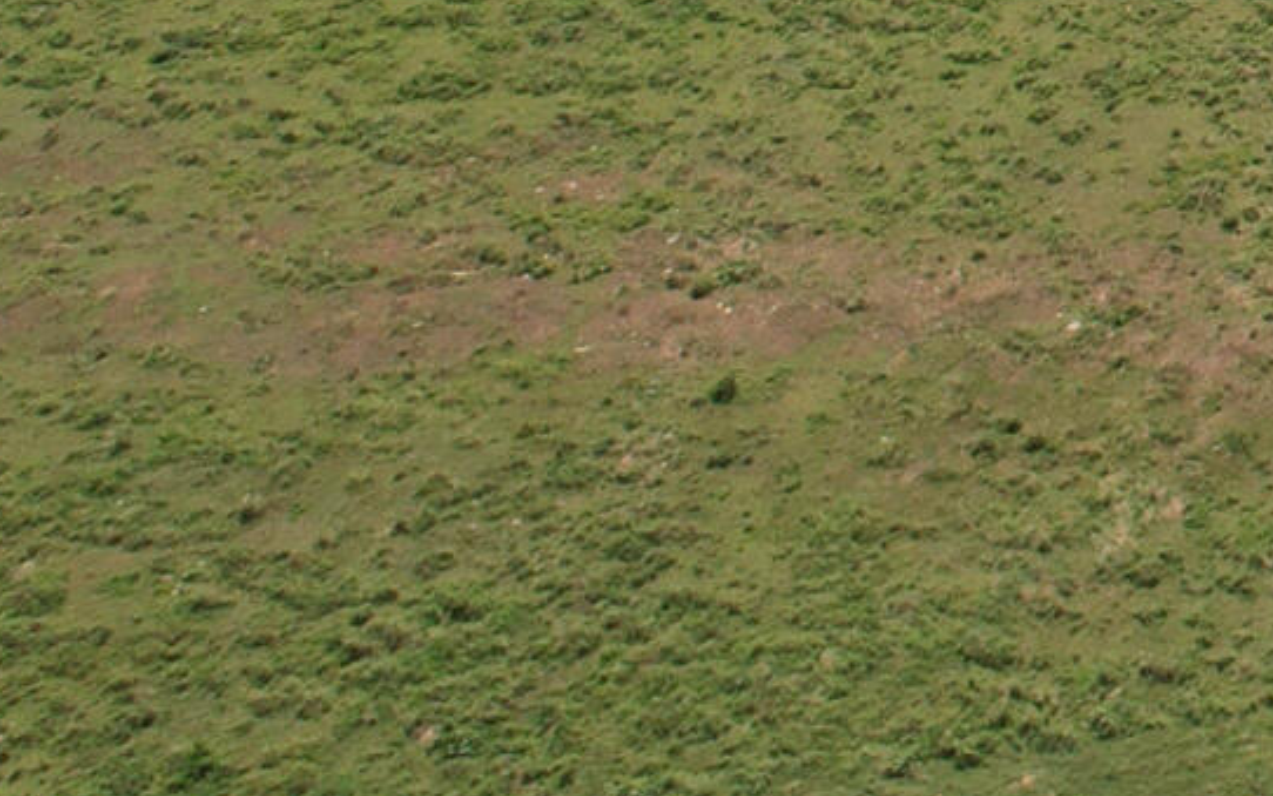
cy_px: -1329
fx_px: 4303
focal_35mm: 124
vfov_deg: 9.1
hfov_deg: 13.9
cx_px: 2642
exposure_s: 1/500
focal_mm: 8.38
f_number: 2.8
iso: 120
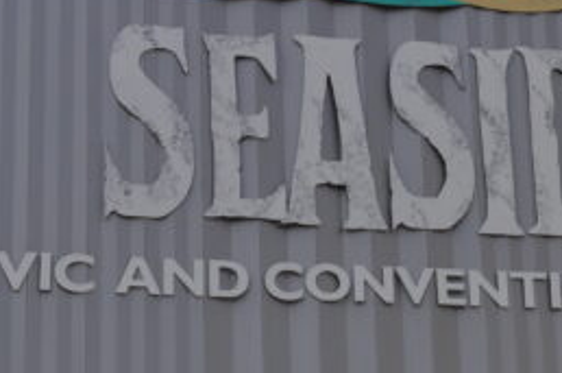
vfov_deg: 8.7
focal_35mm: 156
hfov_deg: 13.0
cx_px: 508
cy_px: 231
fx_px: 2438
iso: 200
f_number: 11
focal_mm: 35
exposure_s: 1/500
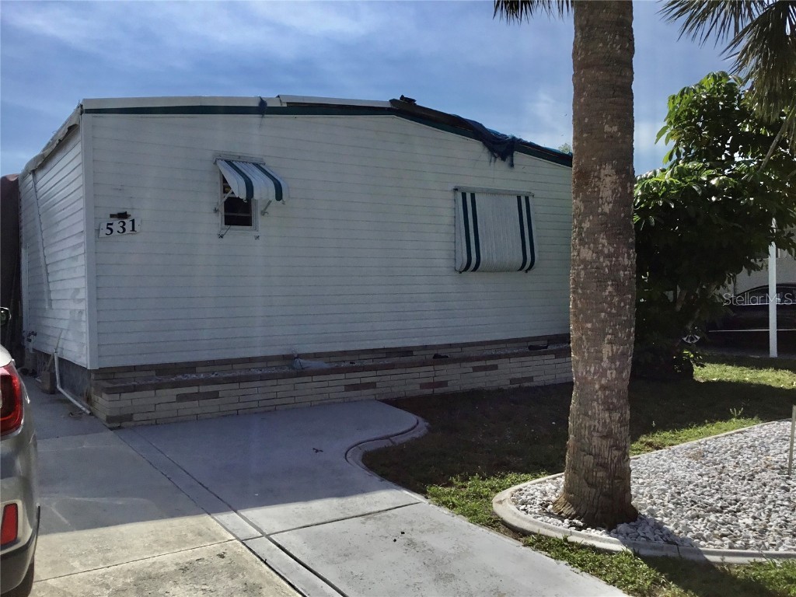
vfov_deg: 45.4
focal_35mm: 31
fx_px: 713
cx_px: 398
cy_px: 298
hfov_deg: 58.4
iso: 25
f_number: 2.4
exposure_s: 1/3135
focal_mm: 3.3
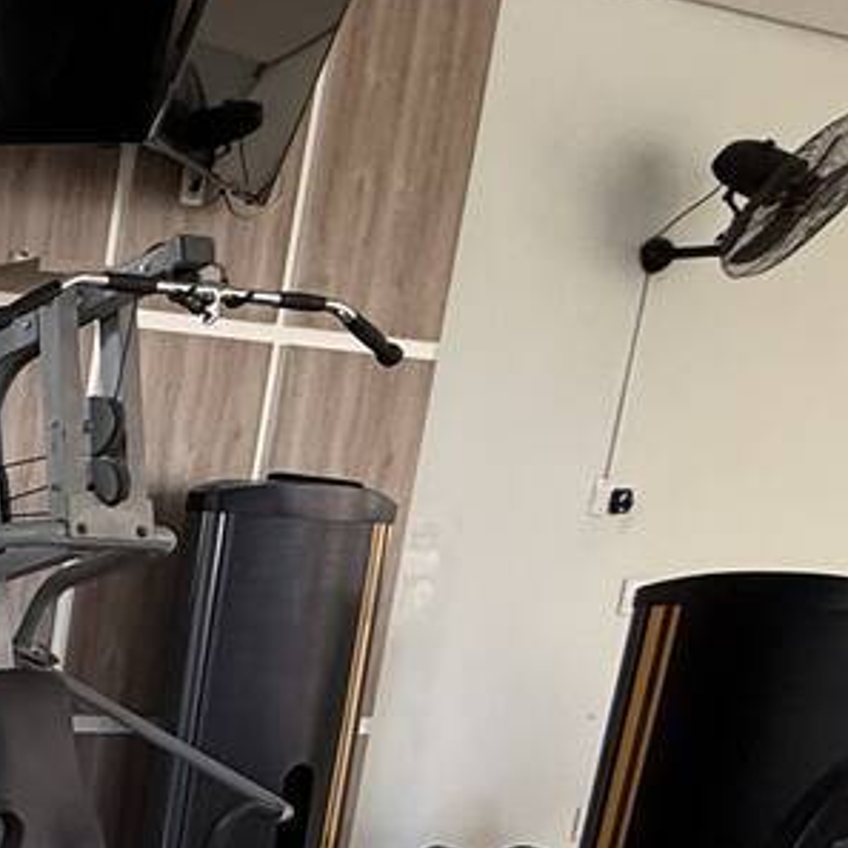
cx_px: -817
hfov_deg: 18.9
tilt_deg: -11.2
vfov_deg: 26.5
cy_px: 911
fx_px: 1663
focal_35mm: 60
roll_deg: -0.4
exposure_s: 1/99
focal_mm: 2.22
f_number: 2.2
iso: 64
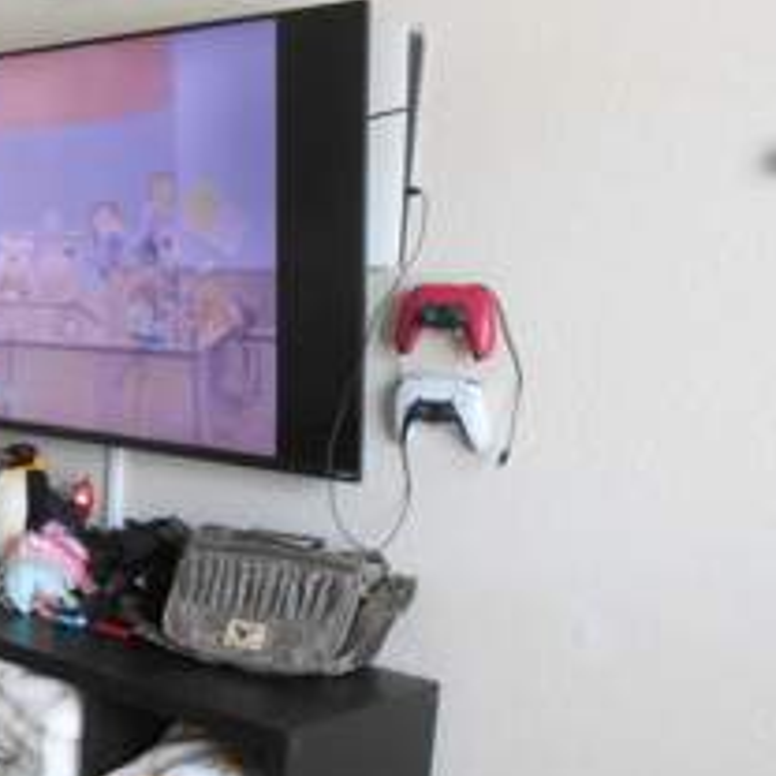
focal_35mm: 53
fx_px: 1344
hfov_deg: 29.4
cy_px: 543
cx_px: -56
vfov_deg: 31.8
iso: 400
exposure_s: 1/30
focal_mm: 4.6
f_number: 3.5
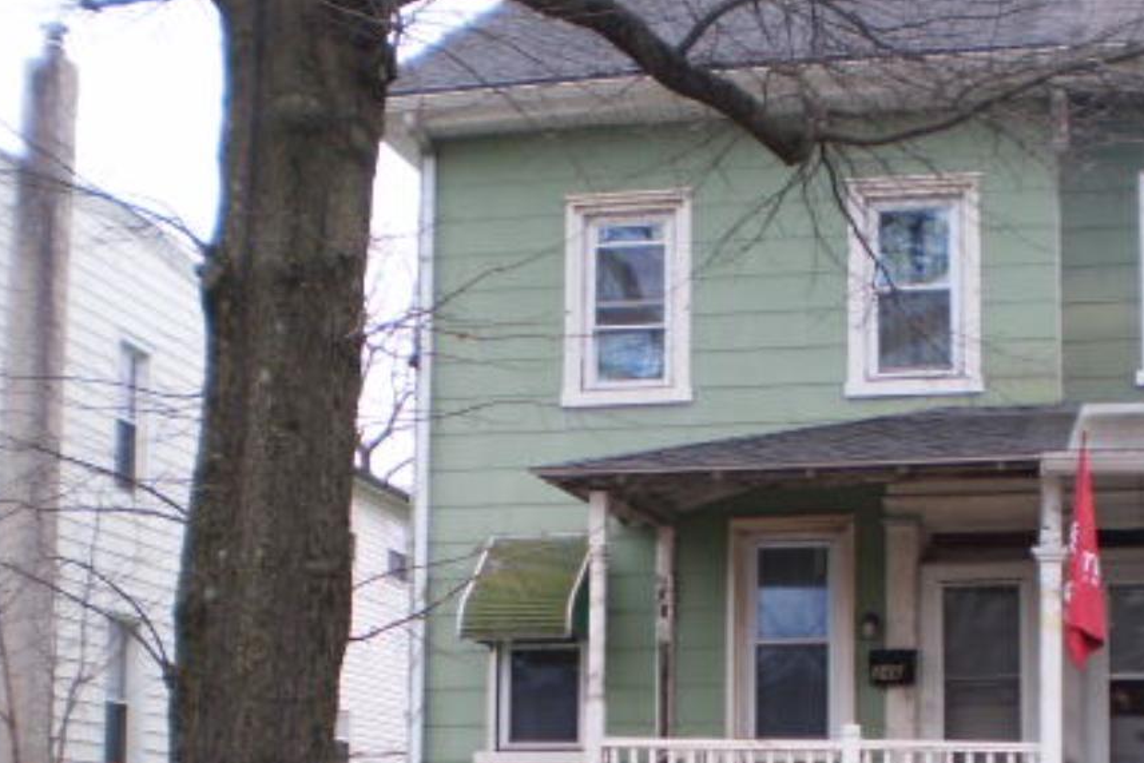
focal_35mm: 63
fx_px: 2002
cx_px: 734
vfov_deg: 21.2
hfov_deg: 31.7
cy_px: 671
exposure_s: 1/30
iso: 100
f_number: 3.1
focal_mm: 6.3
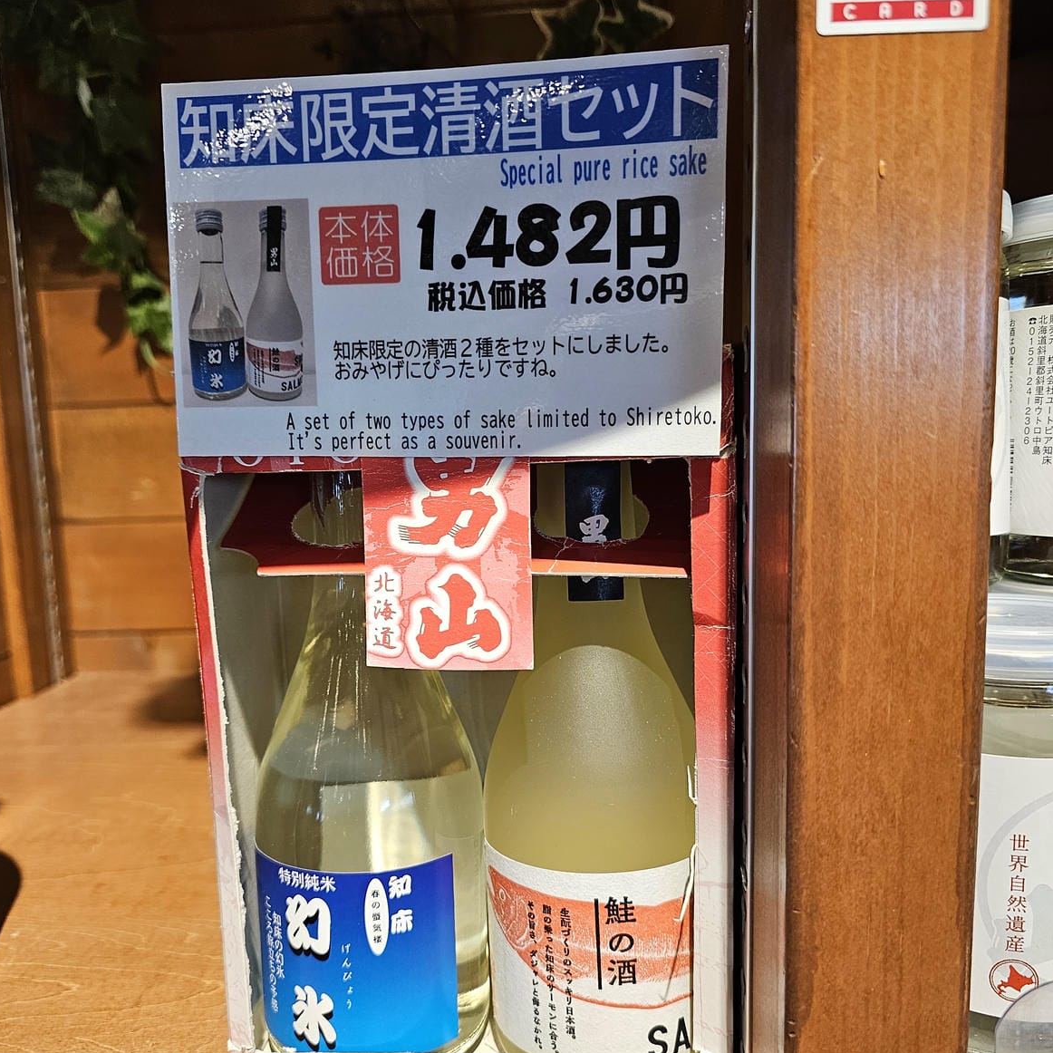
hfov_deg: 57.3
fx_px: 964
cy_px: 579
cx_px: 510
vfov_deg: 57.2
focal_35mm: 28
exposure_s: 1/100
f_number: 1.7
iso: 160
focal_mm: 6.3
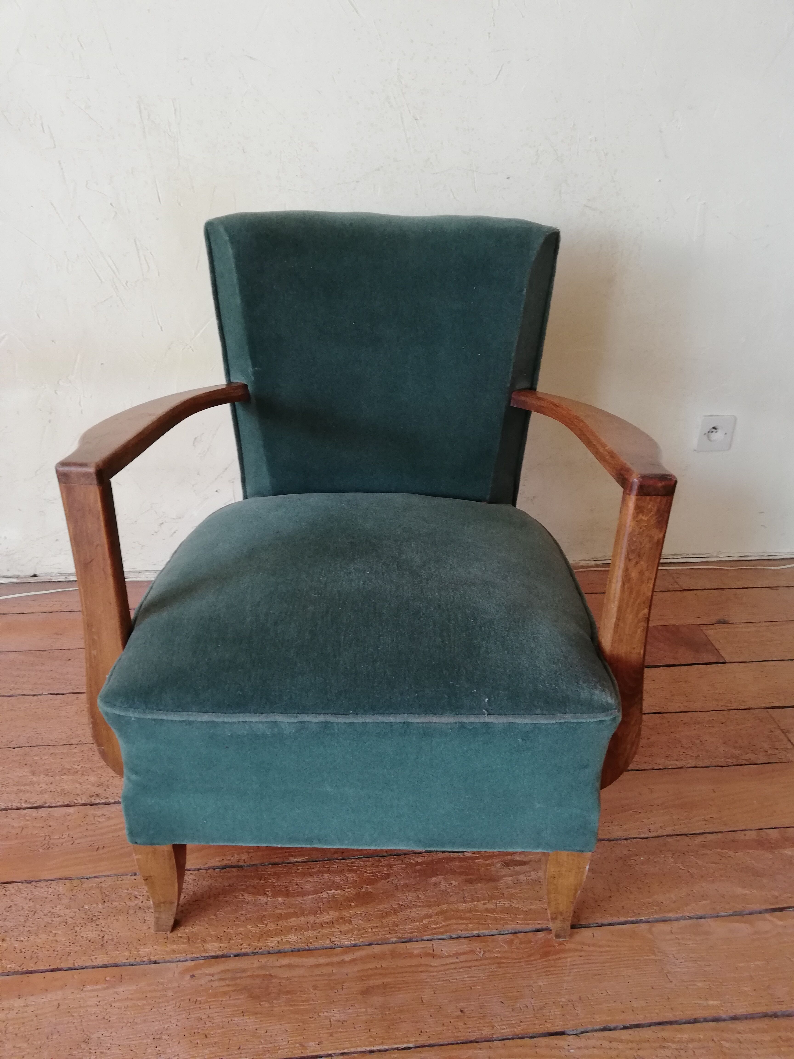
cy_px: 530
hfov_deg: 53.1
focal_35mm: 26
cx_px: 397
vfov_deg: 67.3
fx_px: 795
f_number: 2.2
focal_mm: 3.81
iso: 250
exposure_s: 1/33.3
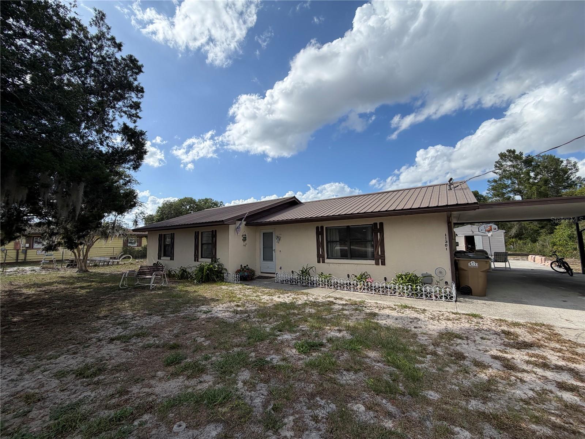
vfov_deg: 85.7
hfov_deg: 102.1
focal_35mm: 14
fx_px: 237
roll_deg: +2.5
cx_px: 292
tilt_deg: +5.7
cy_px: 220
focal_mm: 2.22
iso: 20
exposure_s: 1/928
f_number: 2.2
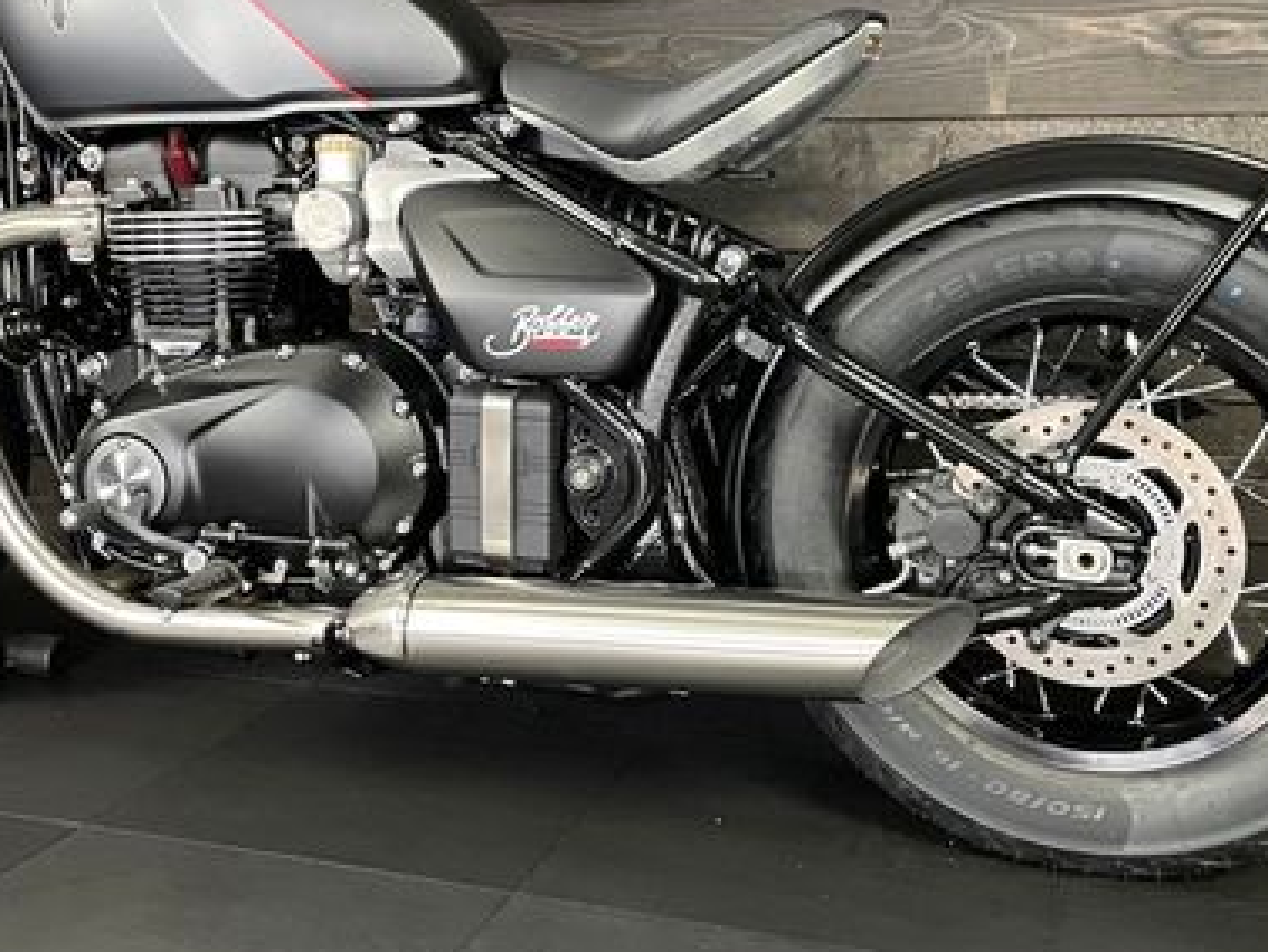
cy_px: 251
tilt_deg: -3.1
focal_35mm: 44
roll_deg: +0.2
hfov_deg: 42.9
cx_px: 560
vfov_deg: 32.4
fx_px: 1613
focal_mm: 4.2
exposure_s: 1/50
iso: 320
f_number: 1.6
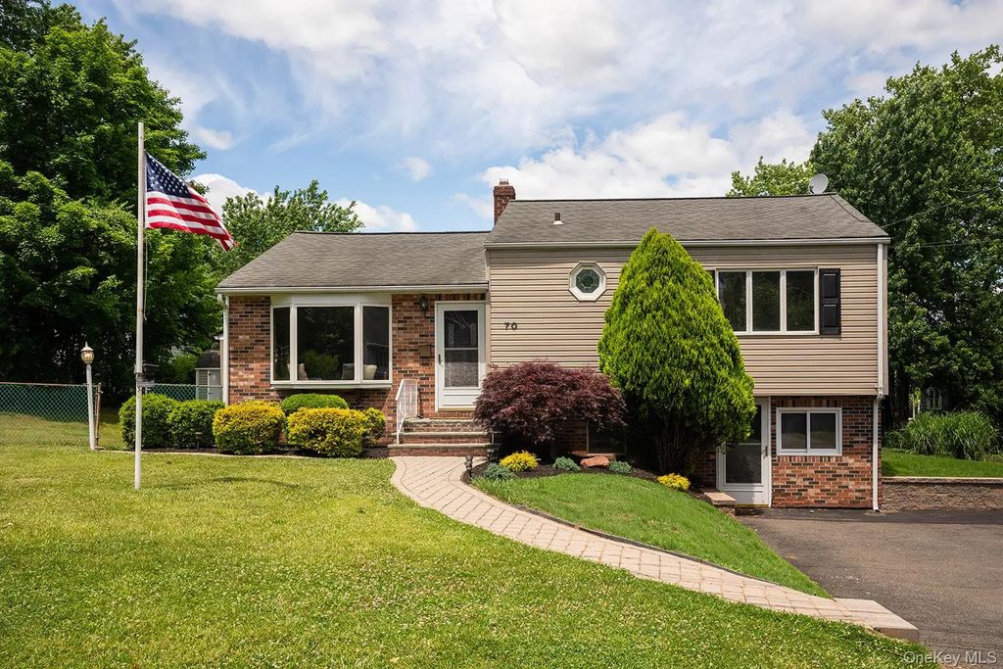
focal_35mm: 32
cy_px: 334
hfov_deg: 58.7
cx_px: 502
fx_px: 892
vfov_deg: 41.1
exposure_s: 1/400
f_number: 8
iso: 250
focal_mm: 32
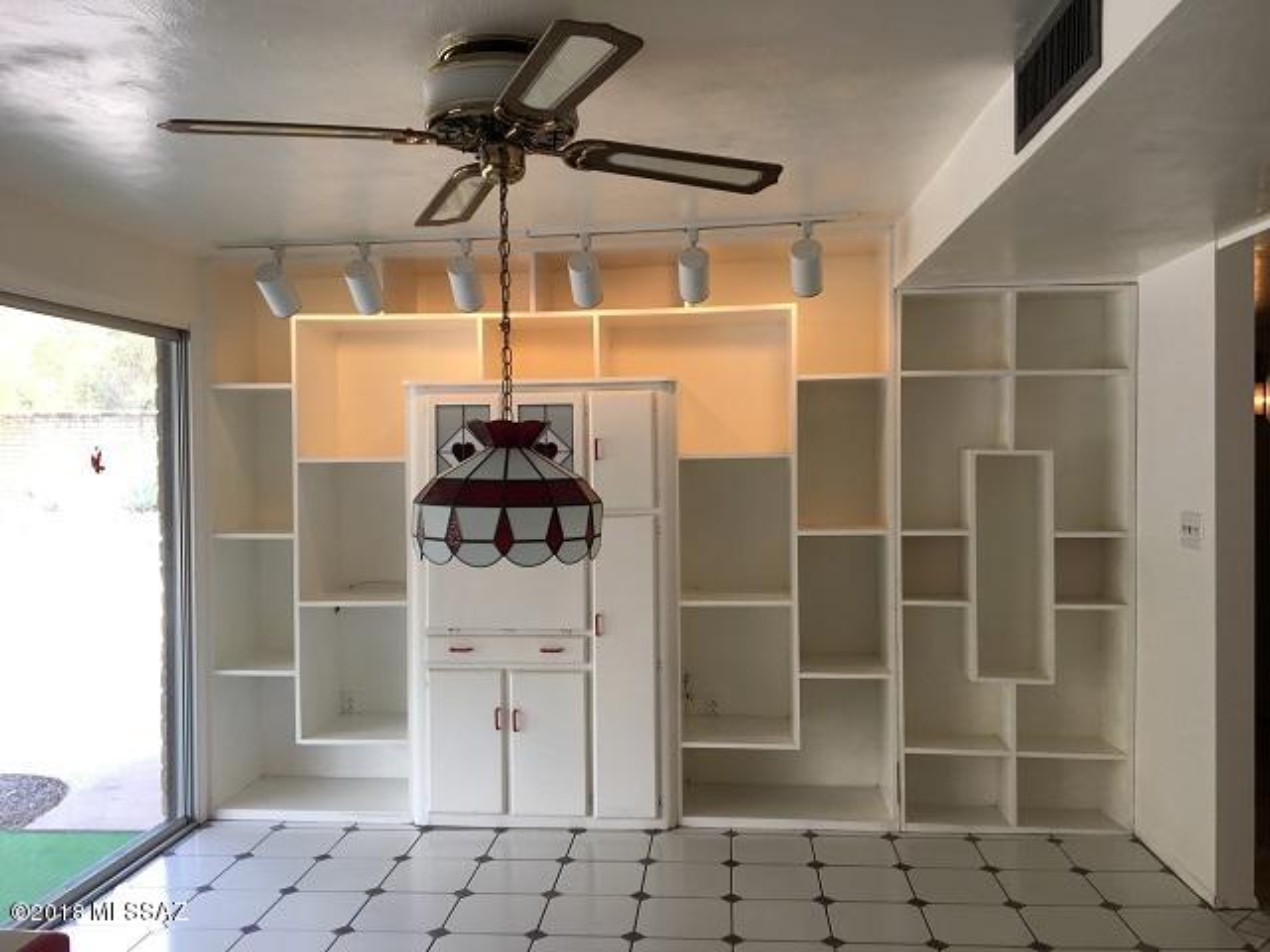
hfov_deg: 61.7
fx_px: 1064
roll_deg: +0.3
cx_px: 635
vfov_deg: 48.2
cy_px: 476
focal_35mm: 29
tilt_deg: -2.9
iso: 25
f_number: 2.2
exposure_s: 1/50
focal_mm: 4.15
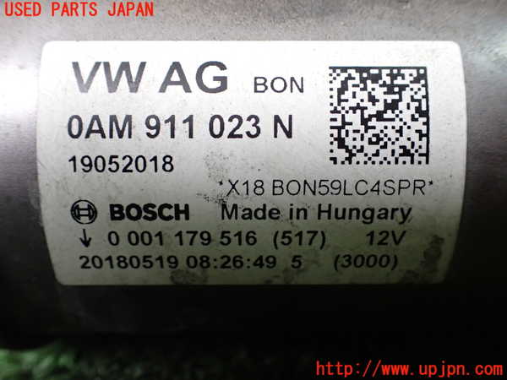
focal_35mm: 30
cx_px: 254
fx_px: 439
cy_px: 190
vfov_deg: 46.8
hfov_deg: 60.0
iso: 500
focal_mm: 5.4
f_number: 2.3
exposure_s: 1/125
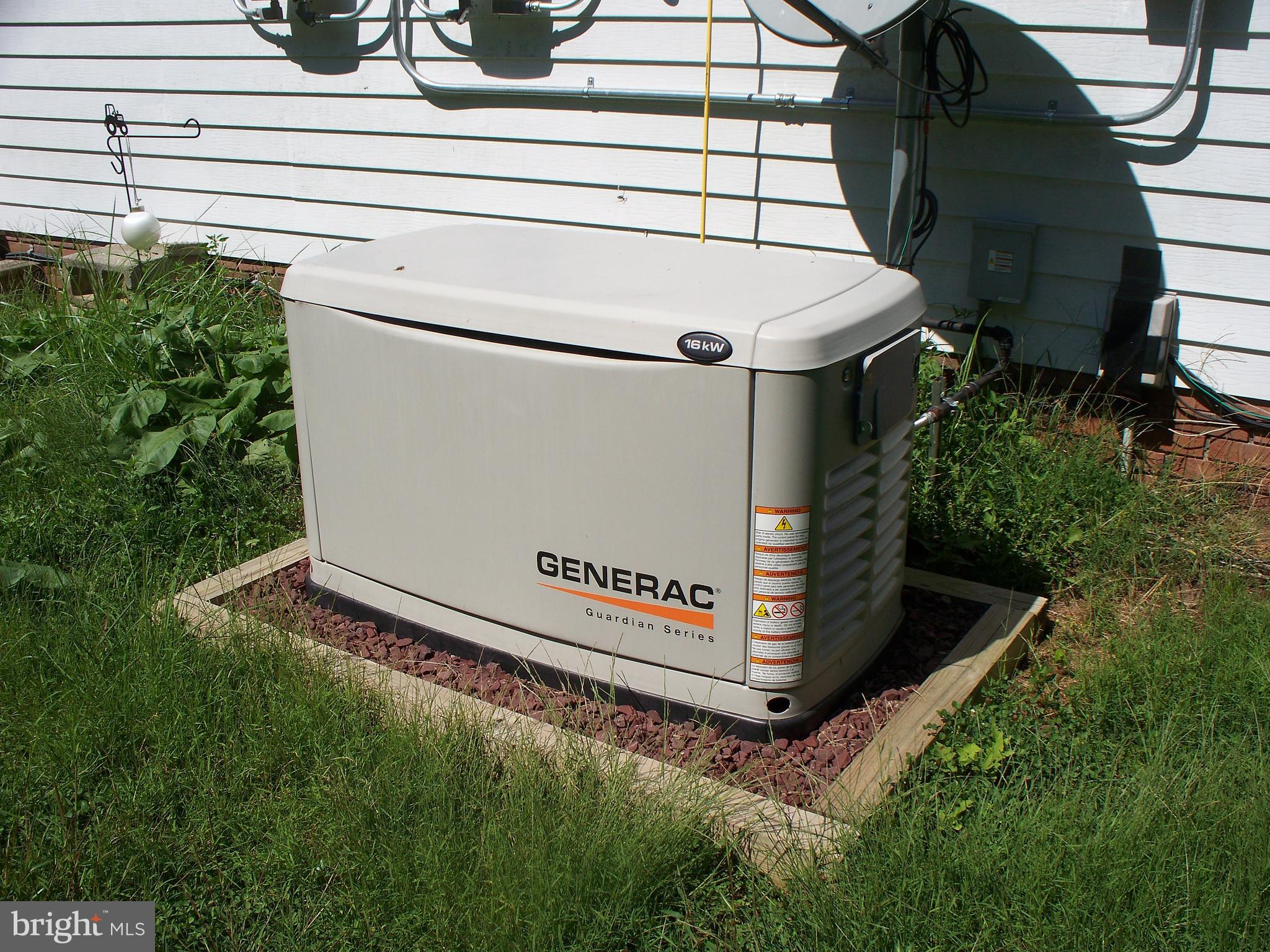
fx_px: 1321
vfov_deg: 39.7
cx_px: 635
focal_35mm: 36
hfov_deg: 51.4
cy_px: 476
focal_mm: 7.54
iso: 64
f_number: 5
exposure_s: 1/640
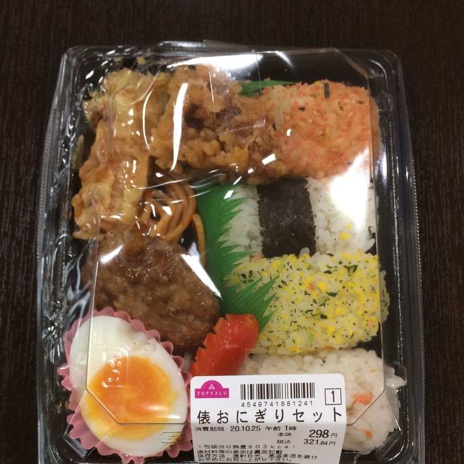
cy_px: 307
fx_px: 531
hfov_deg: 47.2
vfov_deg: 46.5
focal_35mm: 35
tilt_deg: -81.5
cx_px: 228
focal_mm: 4.15
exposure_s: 1/30
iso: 64
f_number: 2.2
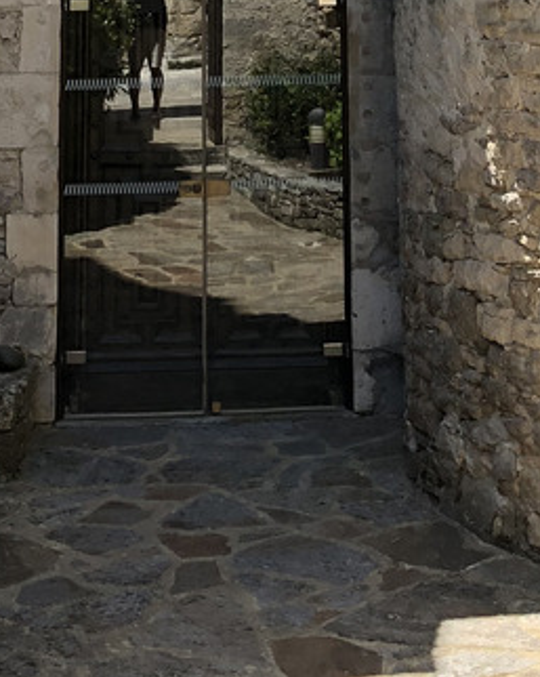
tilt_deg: +12.7
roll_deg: +0.9
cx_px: 296
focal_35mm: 102
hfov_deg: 15.1
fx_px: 2041
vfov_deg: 16.6
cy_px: -429
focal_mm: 4
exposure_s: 1/505
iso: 20
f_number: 1.8
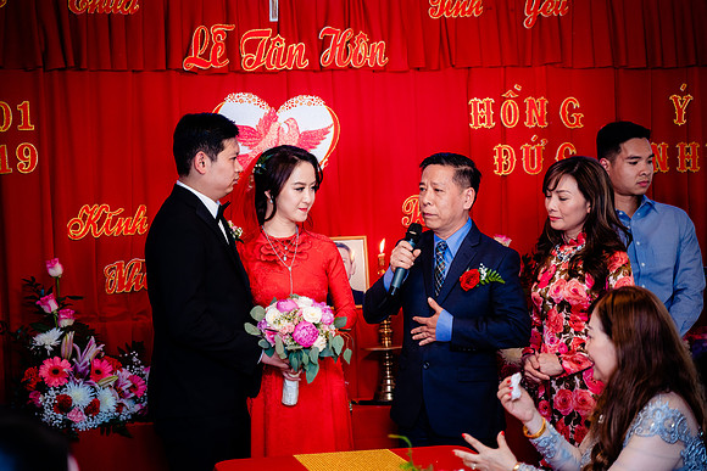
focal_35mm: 72
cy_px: 236
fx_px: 1414
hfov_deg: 28.1
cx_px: 354
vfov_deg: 18.9
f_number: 2.8
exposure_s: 1/160
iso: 1250
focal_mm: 72
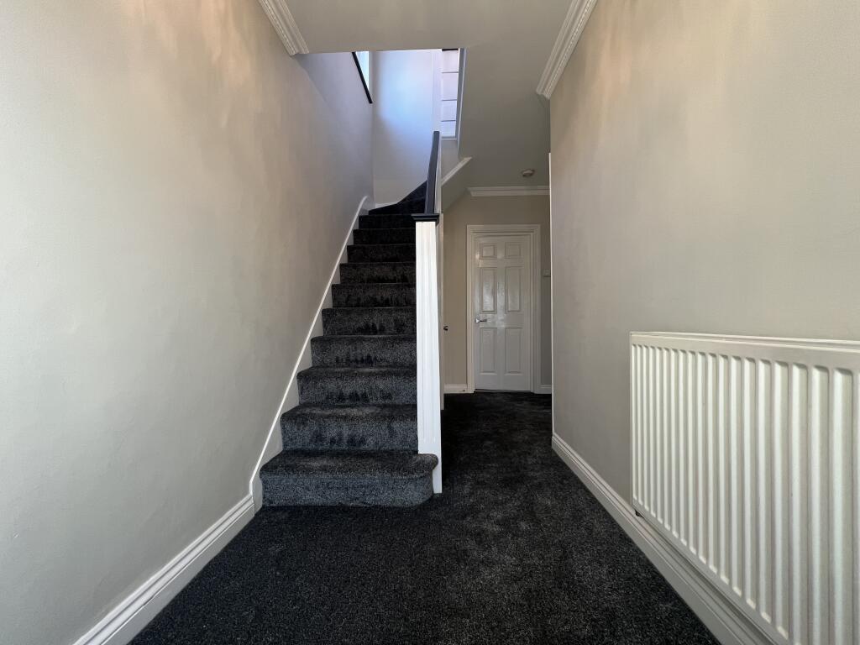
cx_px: 430
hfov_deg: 106.2
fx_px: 323
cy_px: 322
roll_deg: +1.1
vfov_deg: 89.9
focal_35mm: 13
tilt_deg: +0.9
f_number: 1.8
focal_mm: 1.57
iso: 125
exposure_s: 1/50
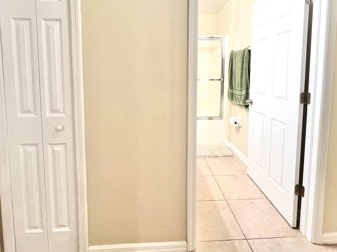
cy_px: 89
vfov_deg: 67.2
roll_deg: +0.1
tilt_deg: -5.5
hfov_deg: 84.7
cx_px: 172
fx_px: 185
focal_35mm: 19
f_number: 1.8
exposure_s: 1/120
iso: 80
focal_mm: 1.57
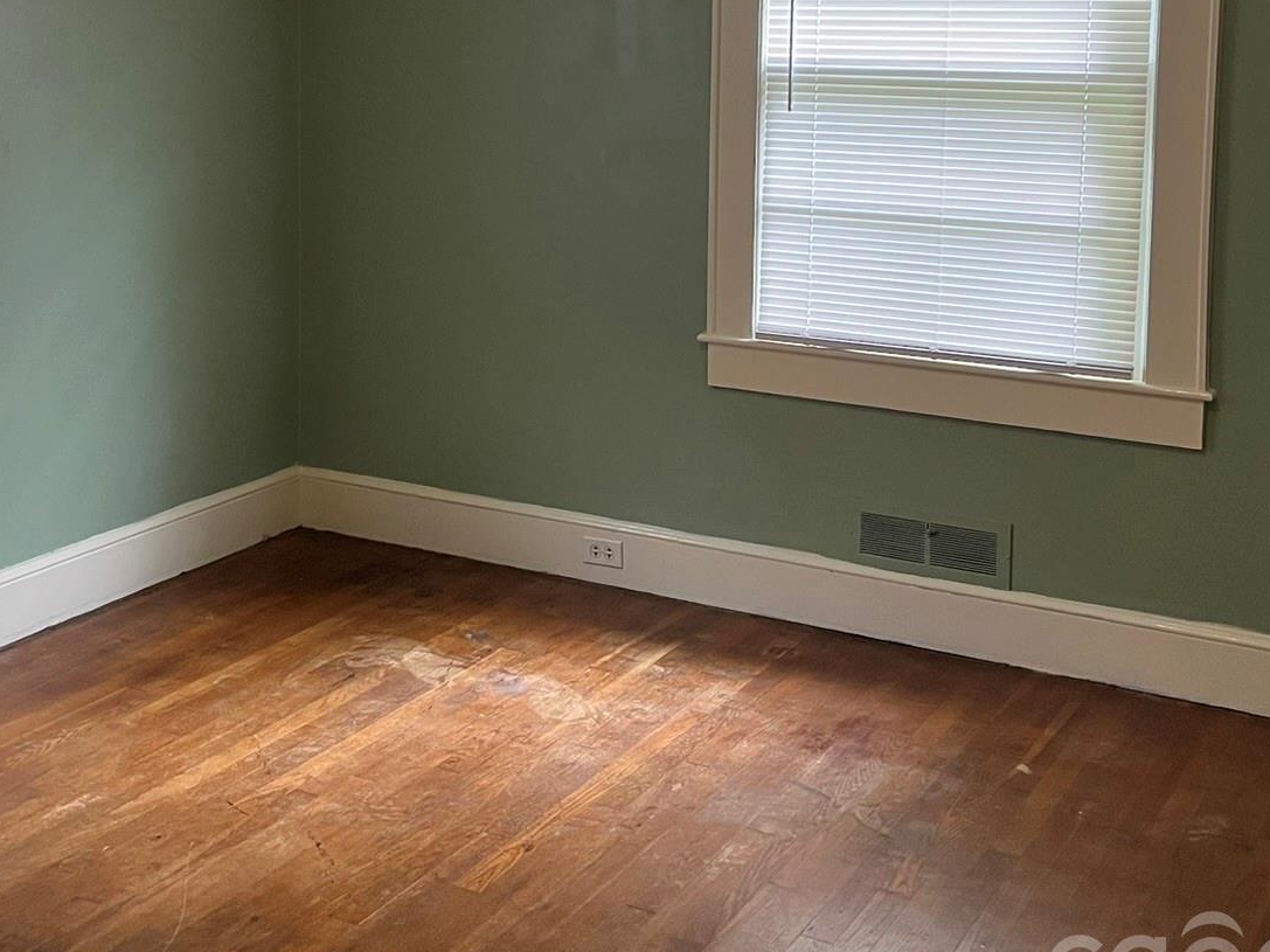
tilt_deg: -6.4
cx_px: 555
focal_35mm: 49
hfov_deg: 38.8
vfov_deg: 28.9
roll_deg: -0.2
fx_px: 1798
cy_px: 158
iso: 125
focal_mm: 5.1
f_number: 1.6
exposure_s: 1/60
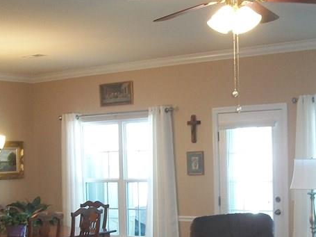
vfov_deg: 20.0
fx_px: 657
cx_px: 163
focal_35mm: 72
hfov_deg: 27.0
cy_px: 221
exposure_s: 1/40
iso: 160
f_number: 2.9
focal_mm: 5.7
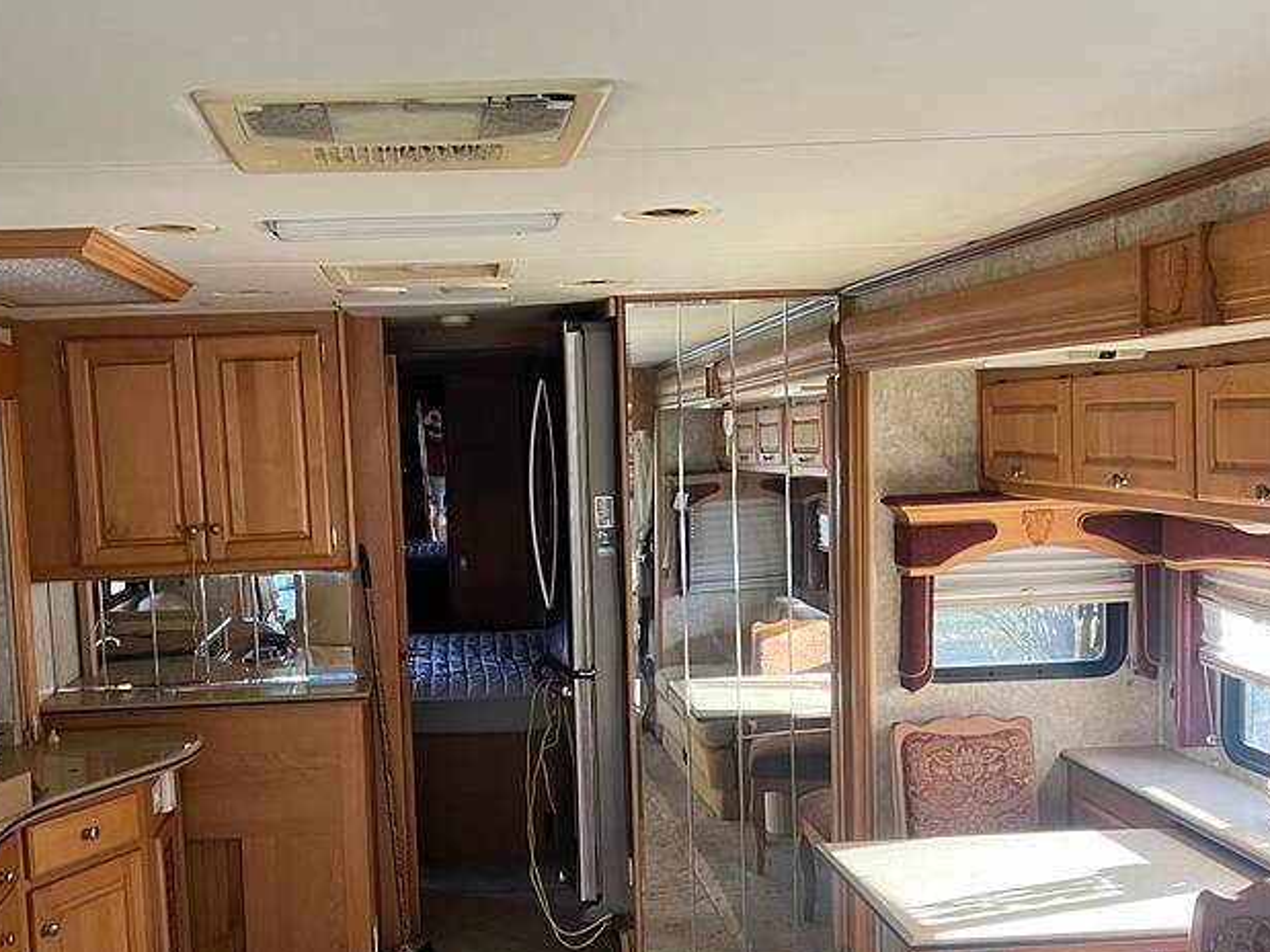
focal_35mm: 42
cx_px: 535
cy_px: 568
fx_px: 1541
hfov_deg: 44.7
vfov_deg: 34.2
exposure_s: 1/60
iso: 160
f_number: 1.5
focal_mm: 5.7
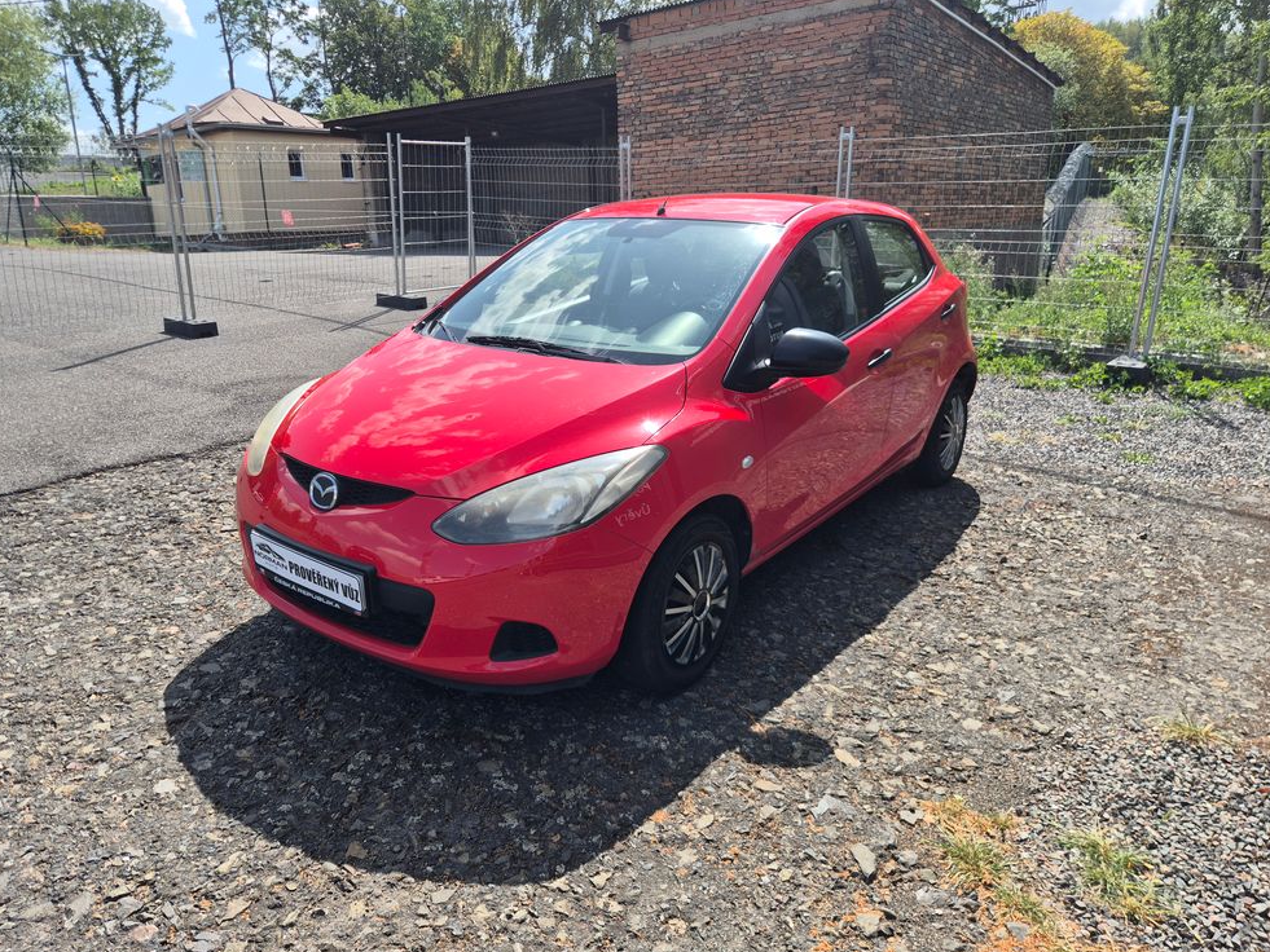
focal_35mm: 24
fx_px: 881
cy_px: 471
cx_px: 610
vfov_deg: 56.8
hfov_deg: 71.6
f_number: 1.8
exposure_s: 1/1144
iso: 25
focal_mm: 5.4
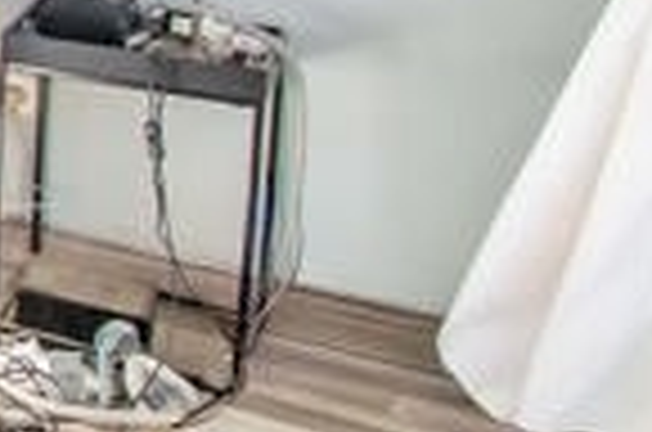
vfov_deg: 15.1
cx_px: -913
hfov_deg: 14.9
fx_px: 1500
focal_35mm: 83
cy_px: -236
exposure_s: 1/320
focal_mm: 10
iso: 500
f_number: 5
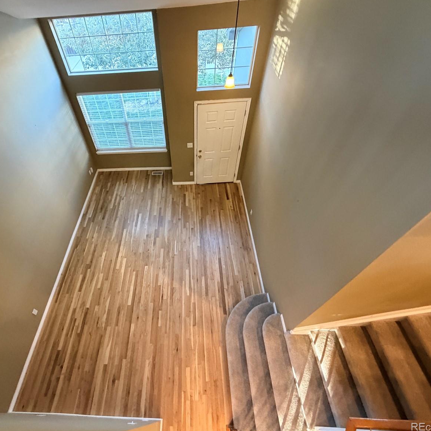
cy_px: 213
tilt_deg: -50.7
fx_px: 239
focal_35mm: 17
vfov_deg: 84.0
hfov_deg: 83.1
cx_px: 175
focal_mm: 2.22
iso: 500
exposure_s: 1/60
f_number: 2.2
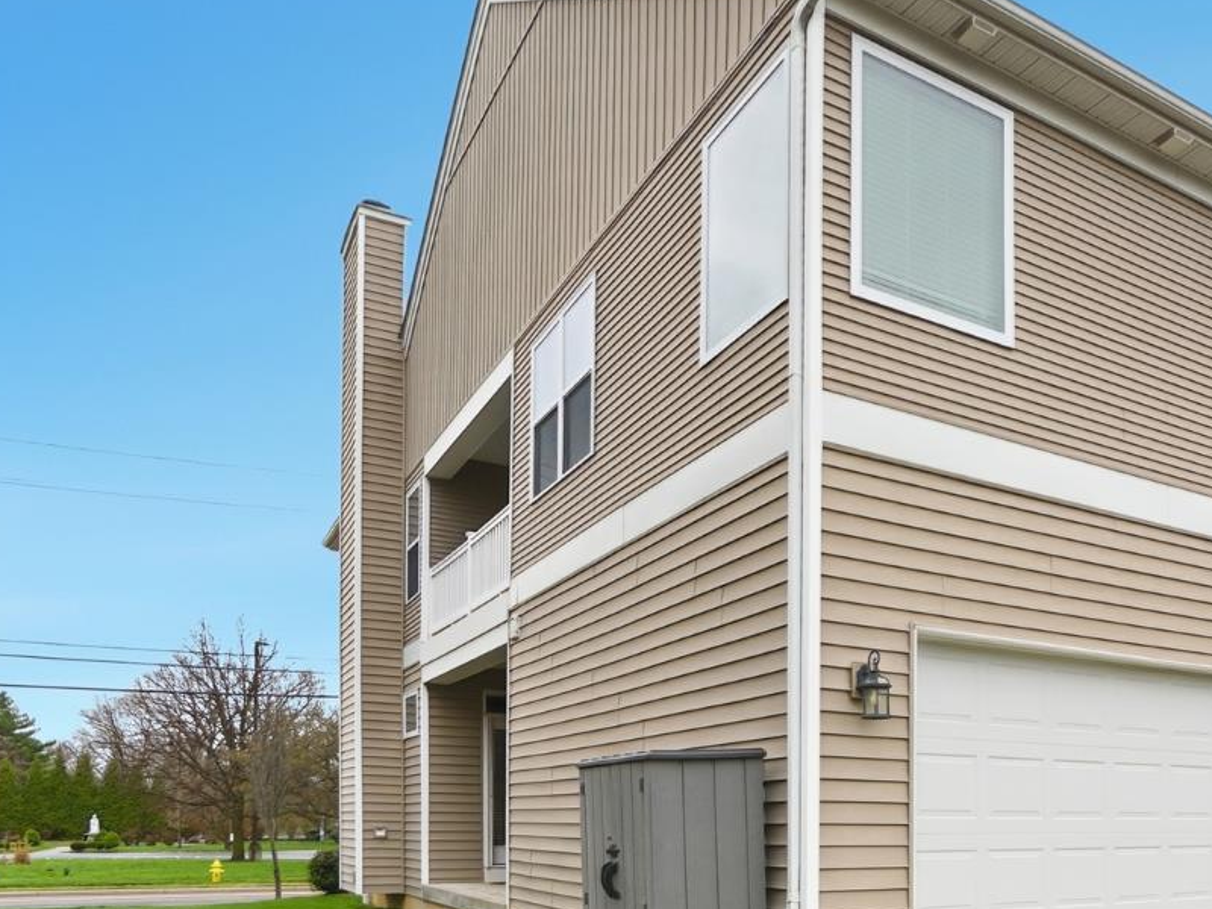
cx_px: 950
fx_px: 945
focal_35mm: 27
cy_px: 642
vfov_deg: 50.0
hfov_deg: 60.6
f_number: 4.5
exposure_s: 1/4000
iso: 100
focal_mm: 10
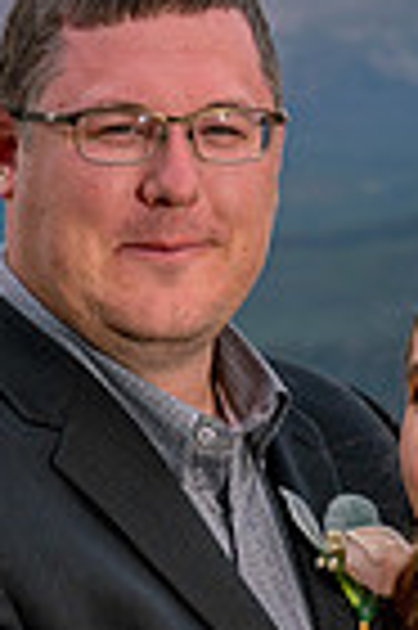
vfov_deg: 9.1
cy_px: 666
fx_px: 3928
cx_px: 310
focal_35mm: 225
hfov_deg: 6.1
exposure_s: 1/80
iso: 100
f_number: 6.3
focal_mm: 70
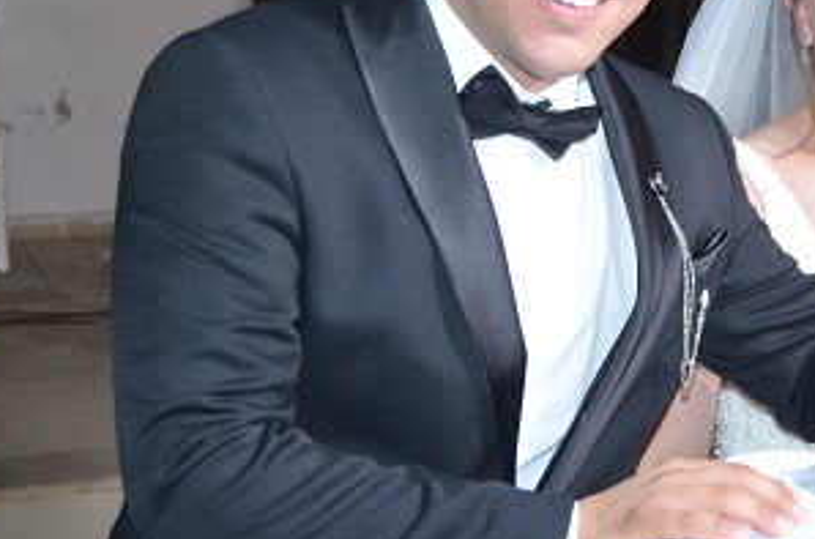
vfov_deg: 16.1
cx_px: 707
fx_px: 1897
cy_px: 148
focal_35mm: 84
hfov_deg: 23.7
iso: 1800
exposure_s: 1/60
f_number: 4
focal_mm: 26
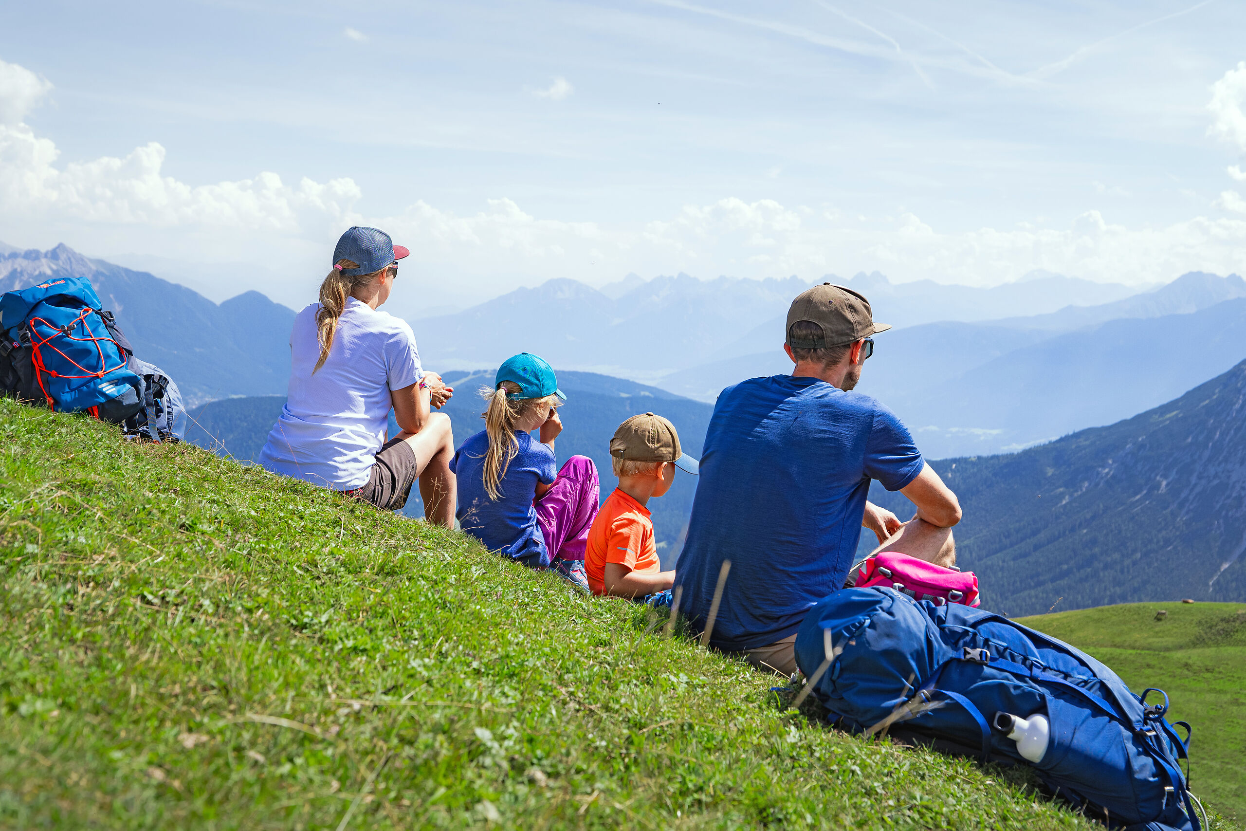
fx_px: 1454
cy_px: 416
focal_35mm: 42
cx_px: 623
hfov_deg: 46.4
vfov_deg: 31.9
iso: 640
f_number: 6.3
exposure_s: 1/1600
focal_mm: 42
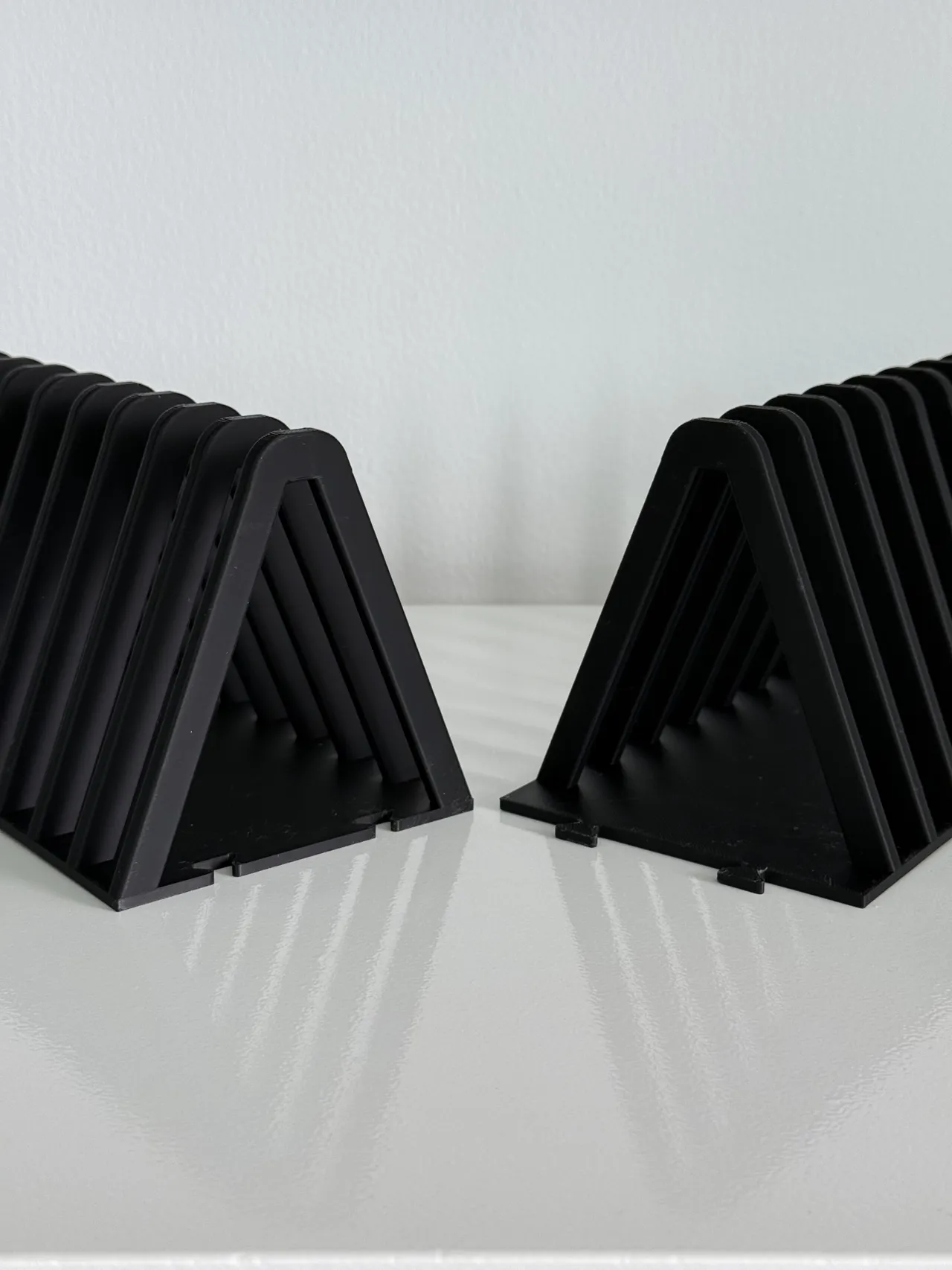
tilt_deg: -15.4
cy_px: 635
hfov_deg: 30.3
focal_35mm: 48
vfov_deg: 39.7
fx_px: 1760
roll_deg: -0.5
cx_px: 476
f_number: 1.78
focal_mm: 6.76
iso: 80
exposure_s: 1/223
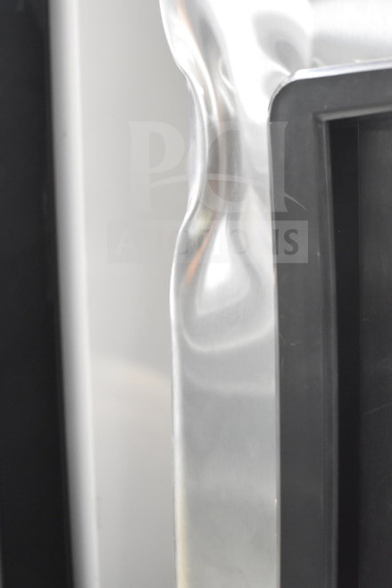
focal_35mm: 50
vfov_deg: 39.1
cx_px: 207
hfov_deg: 27.0
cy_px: 192
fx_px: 817
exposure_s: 1/40
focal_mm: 24
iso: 2800
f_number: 3.8
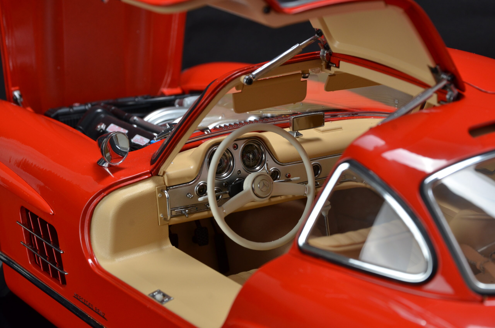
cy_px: 164
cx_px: 248
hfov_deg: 19.5
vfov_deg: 13.0
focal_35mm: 105
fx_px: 1441
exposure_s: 1/50
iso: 400
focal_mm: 70
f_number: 9
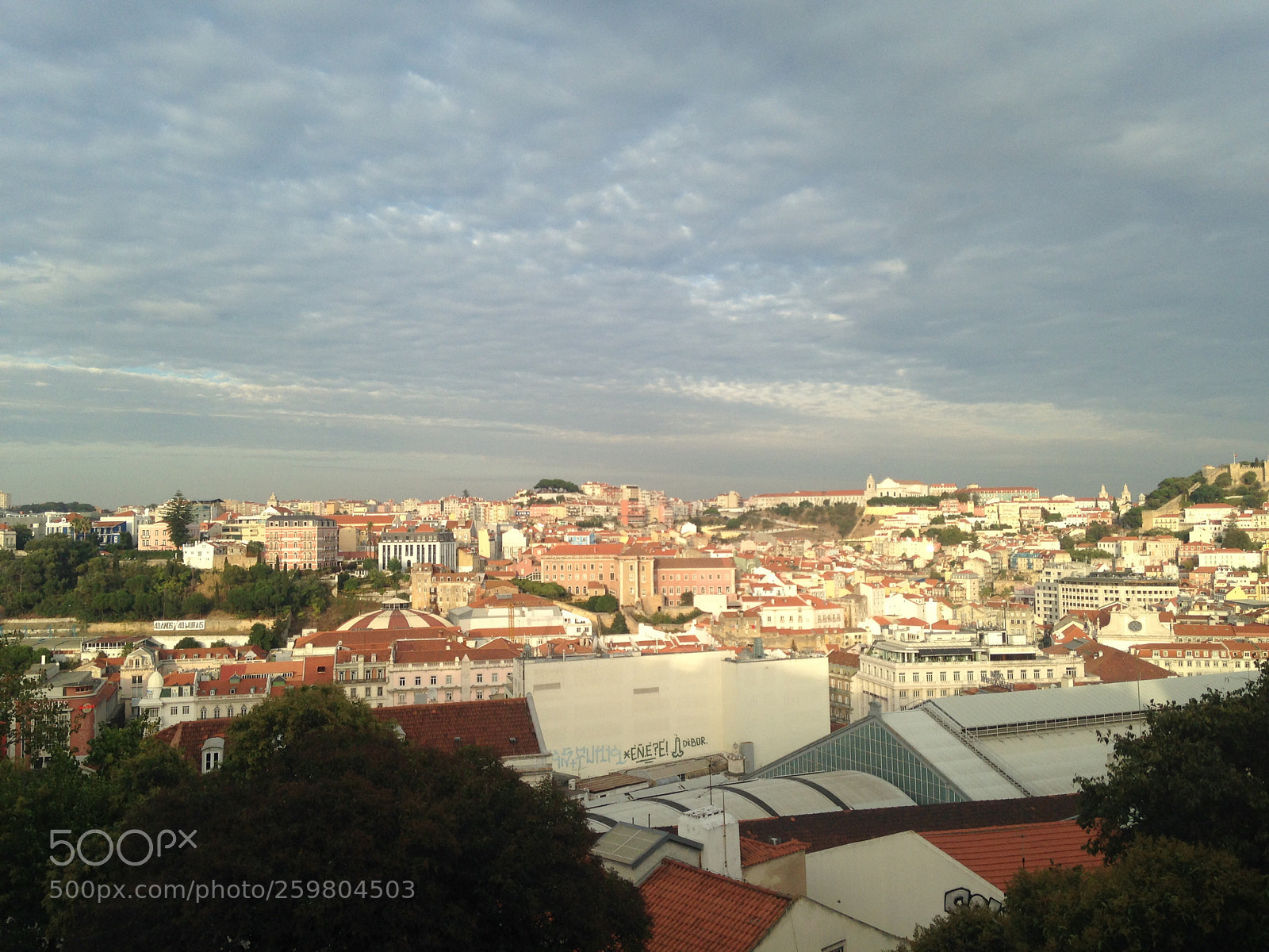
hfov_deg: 55.4
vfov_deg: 42.9
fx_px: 1210
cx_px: 634
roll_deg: -1.1
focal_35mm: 33
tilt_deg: +3.9
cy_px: 476
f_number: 2.4
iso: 50
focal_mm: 4.12
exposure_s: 1/723
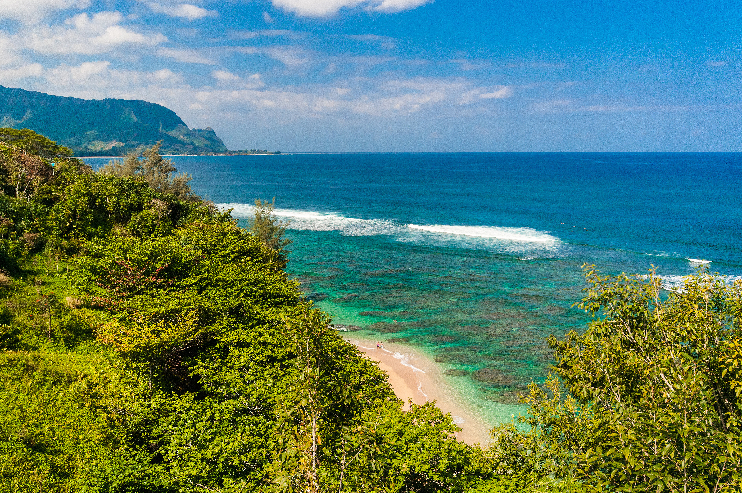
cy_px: 246
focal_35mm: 30
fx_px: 618
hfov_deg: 62.0
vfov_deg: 43.5
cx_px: 371
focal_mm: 20
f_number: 6.3
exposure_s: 1/2500
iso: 200
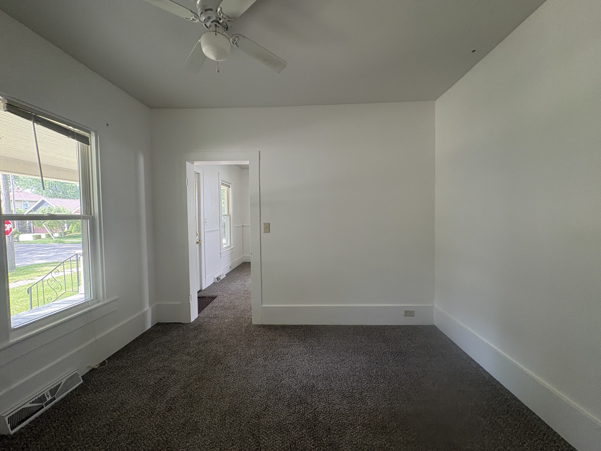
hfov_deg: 102.1
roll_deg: +0.4
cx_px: 300
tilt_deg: -2.6
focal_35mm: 14
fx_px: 243
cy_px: 226
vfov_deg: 85.7
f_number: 2.2
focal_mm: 2.22
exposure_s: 1/75
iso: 200
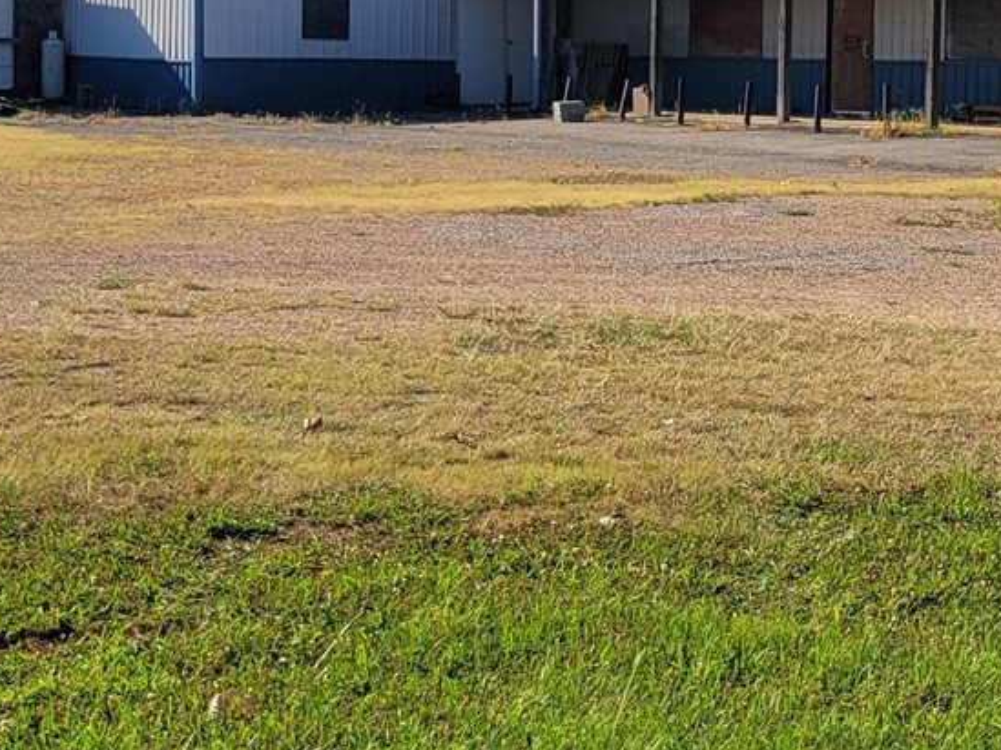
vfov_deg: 16.1
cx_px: 731
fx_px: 2630
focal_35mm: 91
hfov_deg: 21.4
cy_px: 199
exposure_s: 1/3092
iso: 40
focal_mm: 5.4
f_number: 1.8
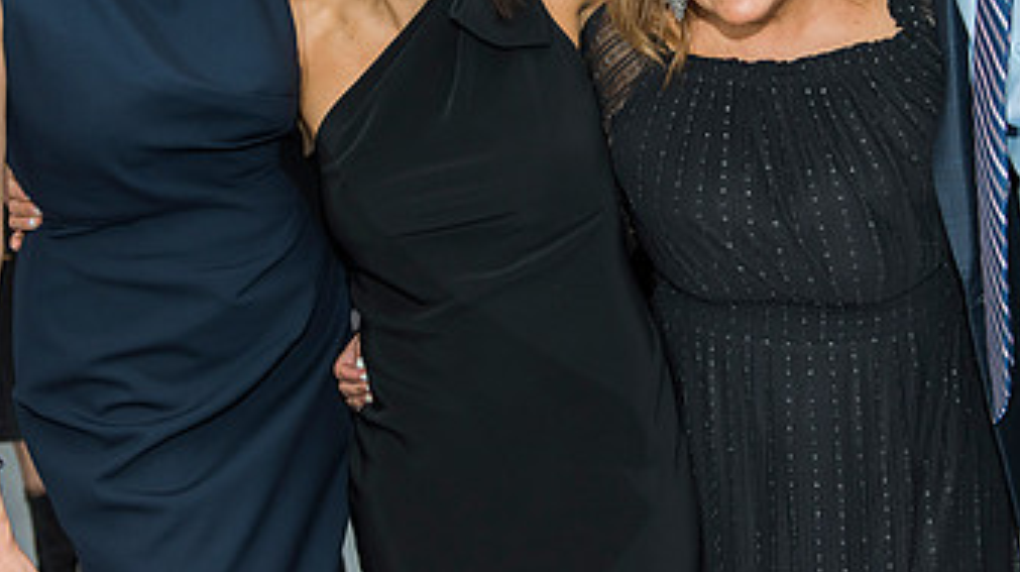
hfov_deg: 32.4
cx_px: 533
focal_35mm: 65
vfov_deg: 18.0
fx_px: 1757
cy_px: -2
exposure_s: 1/100
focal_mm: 36
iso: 1000
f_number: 3.5
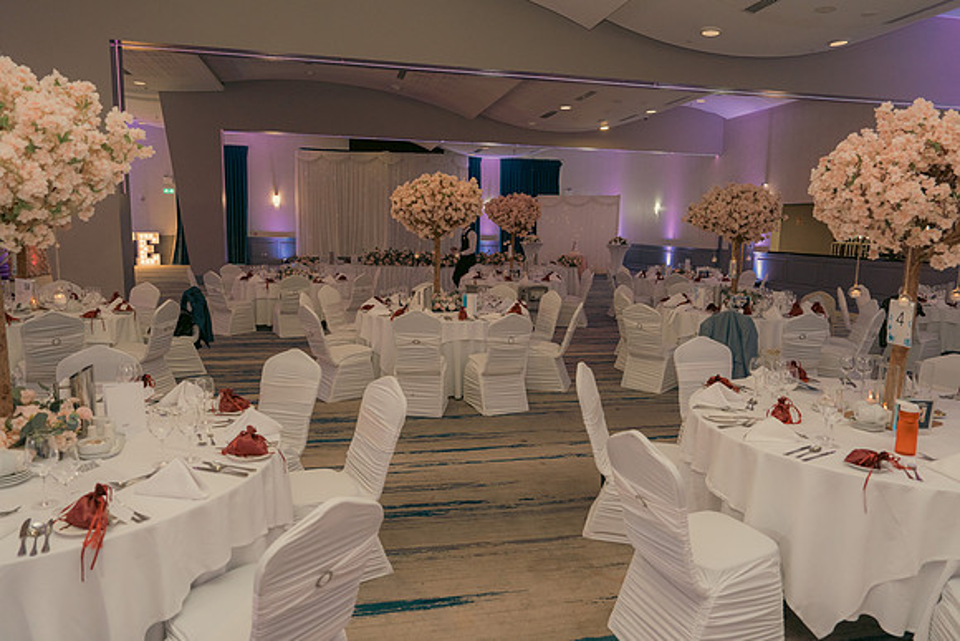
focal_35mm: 24
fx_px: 640
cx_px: 480
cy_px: 320
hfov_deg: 73.7
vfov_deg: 53.2
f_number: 3.5
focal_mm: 24
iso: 2500
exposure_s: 1/160
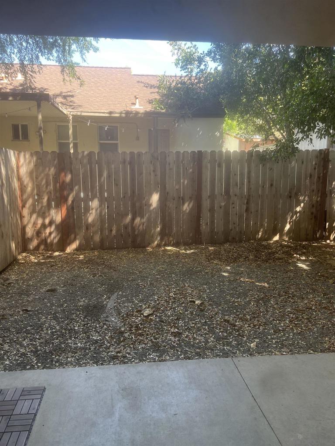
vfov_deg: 67.3
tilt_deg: -8.8
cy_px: 223
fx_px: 335
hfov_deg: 53.1
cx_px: 168
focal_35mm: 26
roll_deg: +0.3
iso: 64
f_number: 1.5
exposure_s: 1/160
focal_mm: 5.7
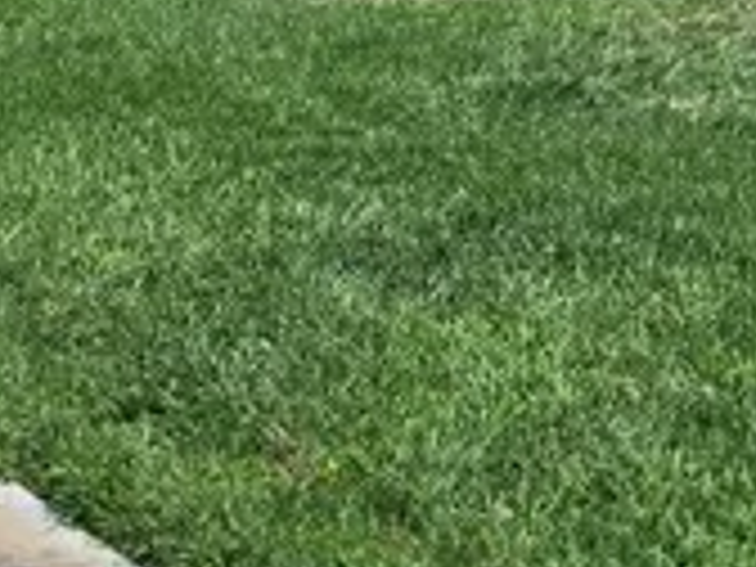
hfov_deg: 13.9
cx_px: 788
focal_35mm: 140
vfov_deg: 9.3
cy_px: -860
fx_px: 3058
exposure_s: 1/3034
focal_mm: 5.4
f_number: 1.8
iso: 25
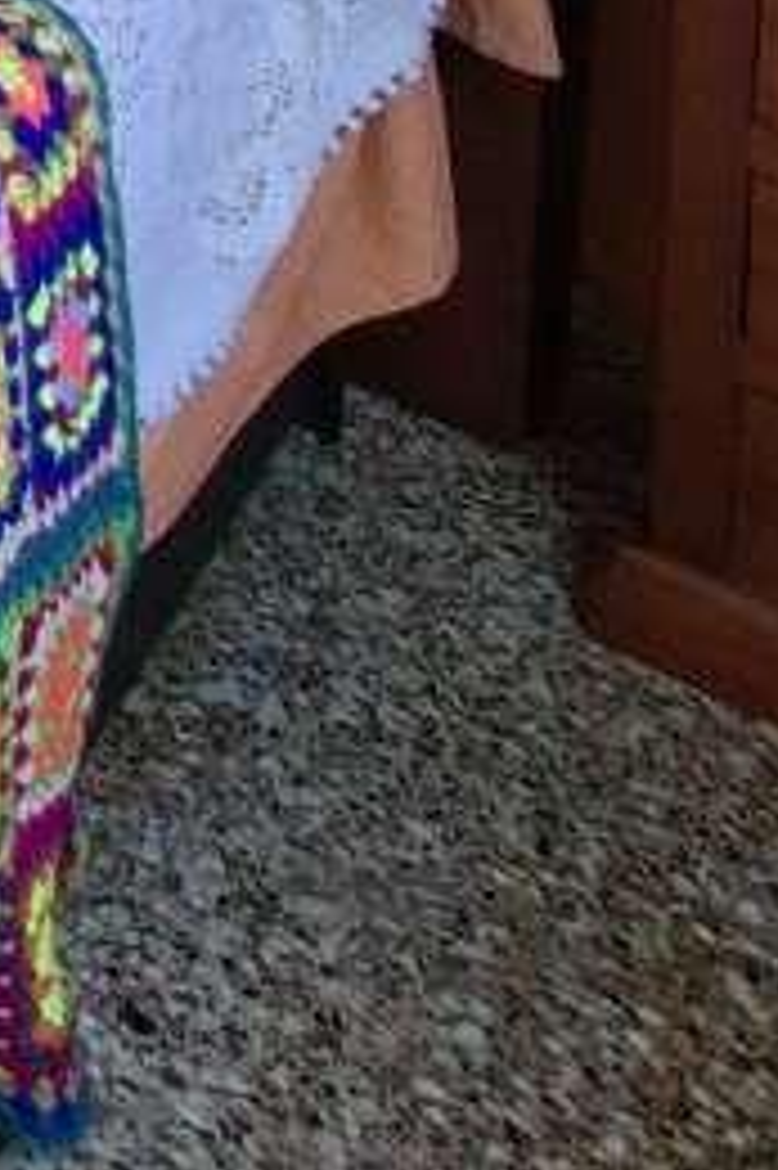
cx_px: -1324
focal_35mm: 78
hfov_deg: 12.1
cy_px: -1174
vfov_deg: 17.9
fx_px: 2532
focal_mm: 1.74
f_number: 2.2
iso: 80
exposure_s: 1/40
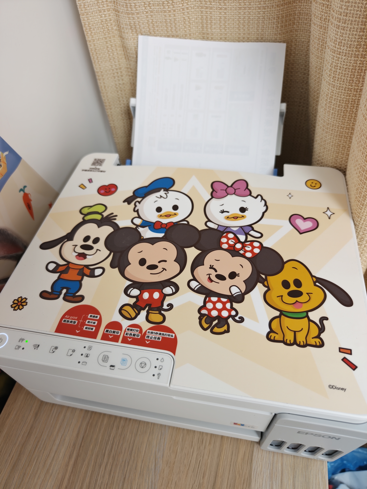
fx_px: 325
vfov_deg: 73.9
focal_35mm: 23
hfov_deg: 58.9
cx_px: 184
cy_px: 244
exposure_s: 1/100
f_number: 1.8
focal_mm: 8.67
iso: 320
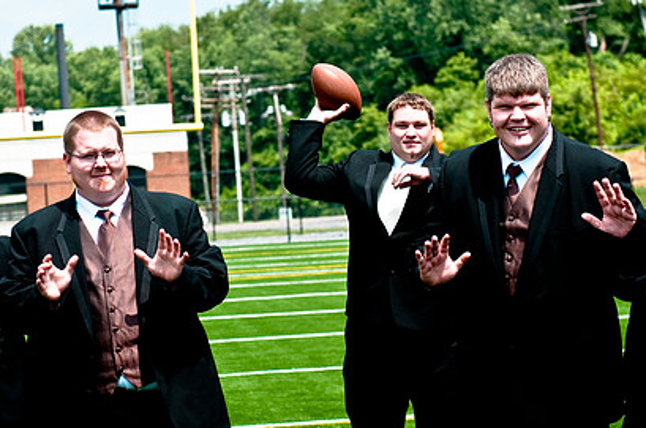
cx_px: 281
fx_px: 2668
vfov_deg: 9.2
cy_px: 203
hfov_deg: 13.8
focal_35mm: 149
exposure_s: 1/1600
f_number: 4
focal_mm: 70
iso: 200
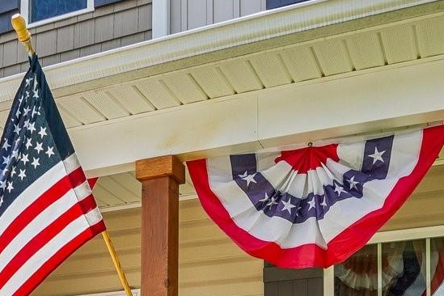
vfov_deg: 20.4
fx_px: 691
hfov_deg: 35.2
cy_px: 456
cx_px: 135
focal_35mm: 56
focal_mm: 10
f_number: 8
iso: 100
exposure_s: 1/160
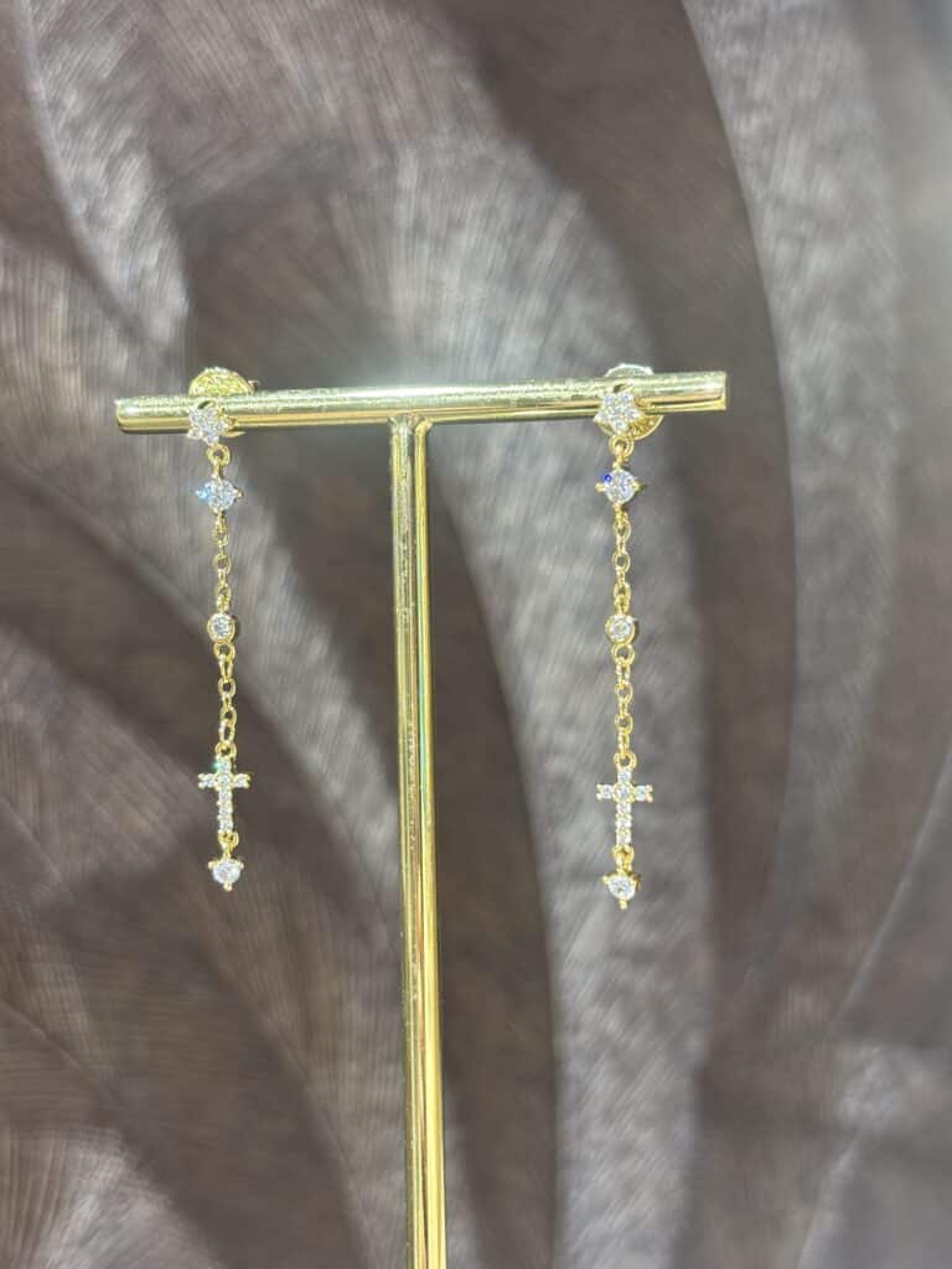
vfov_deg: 36.8
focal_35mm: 52
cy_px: 634
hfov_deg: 28.0
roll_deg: +0.8
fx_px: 1907
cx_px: 476
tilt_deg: -3.5
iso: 64
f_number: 1.6
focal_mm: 5.96
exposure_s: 1/50
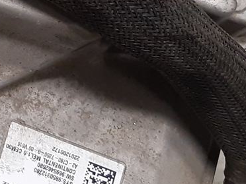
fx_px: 1016
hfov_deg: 12.4
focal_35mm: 143
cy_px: -61
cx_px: -222
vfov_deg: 10.1
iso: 125
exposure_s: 1/50
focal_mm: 3.93
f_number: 1.7
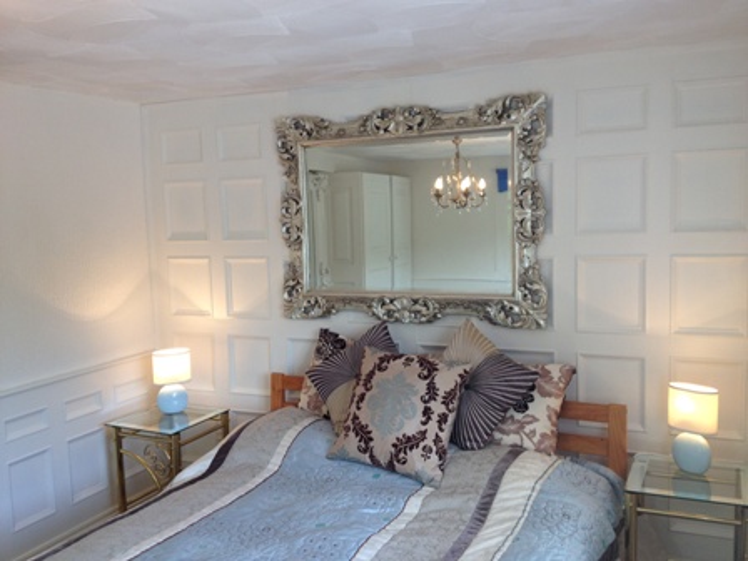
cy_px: 280
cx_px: 374
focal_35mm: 35
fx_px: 756
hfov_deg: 52.6
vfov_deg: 40.7
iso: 64
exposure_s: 1/60
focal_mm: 4.28
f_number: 2.4
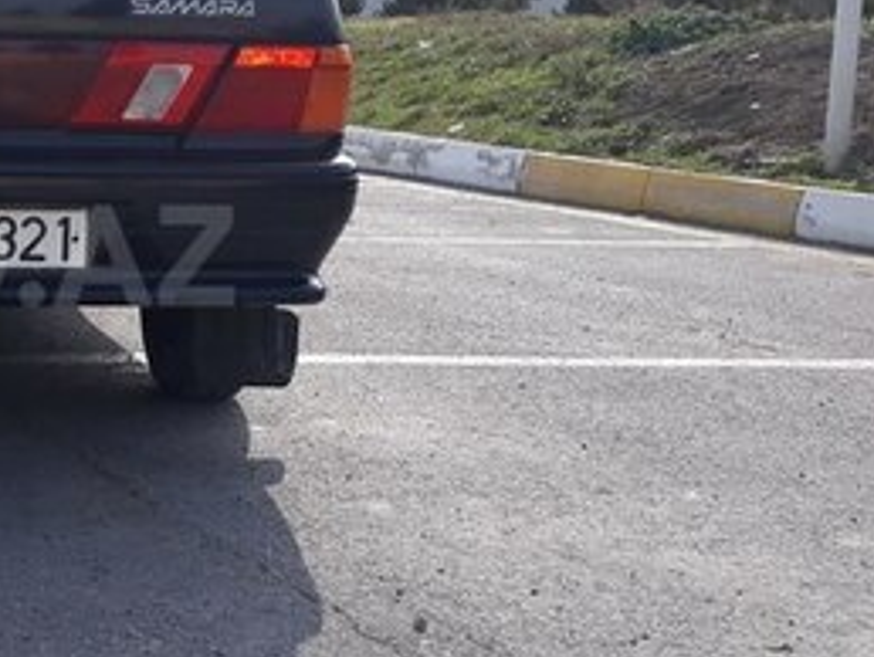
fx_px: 1744
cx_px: -112
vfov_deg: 21.3
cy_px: 256
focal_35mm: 69
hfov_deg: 25.8
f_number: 1.7
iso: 40
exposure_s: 1/1575
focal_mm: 3.71
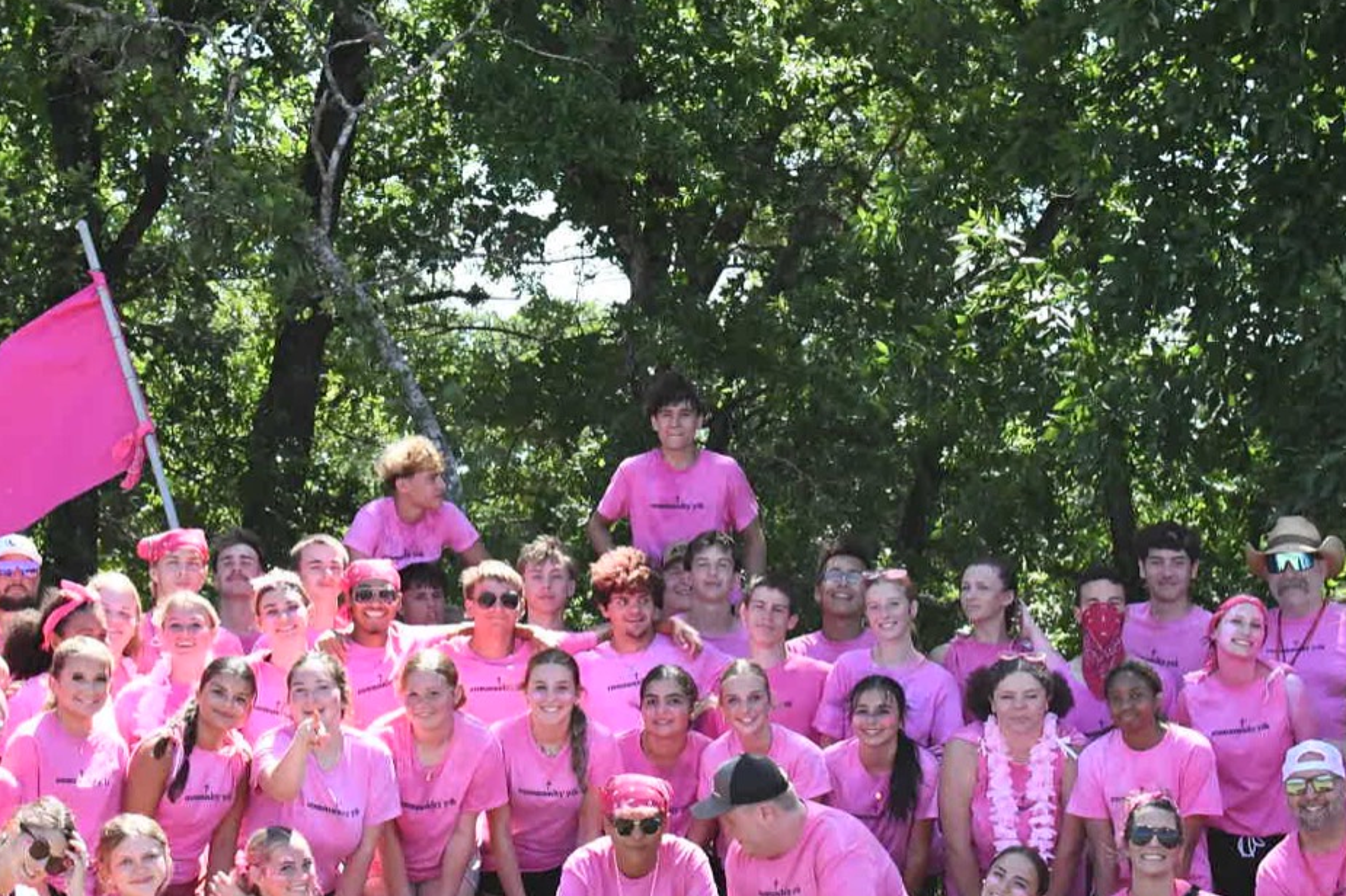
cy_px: 601
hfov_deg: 19.3
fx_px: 3962
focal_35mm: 106
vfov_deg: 12.9
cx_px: 588
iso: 5600
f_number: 5.6
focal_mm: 35
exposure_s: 1/8000
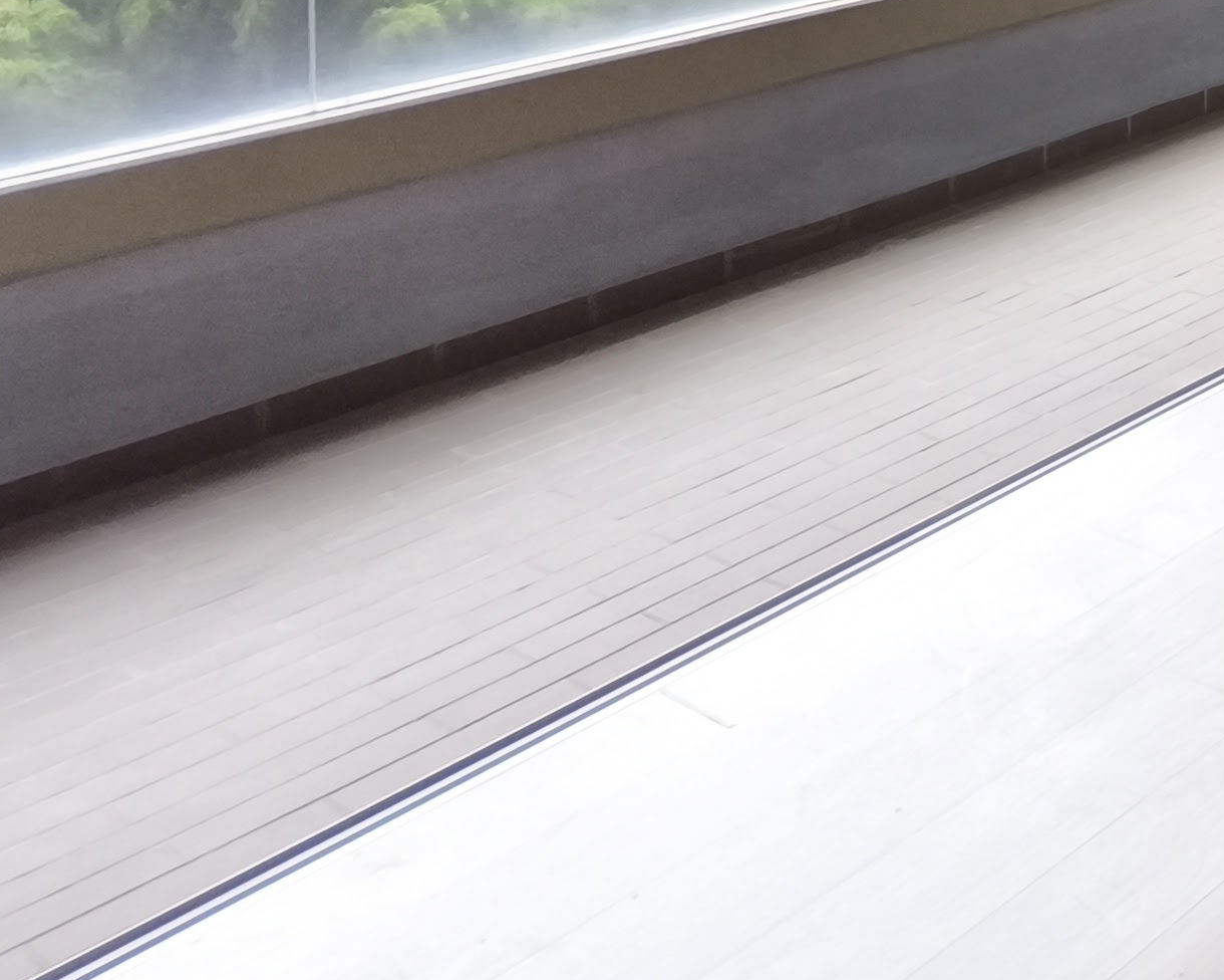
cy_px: -412
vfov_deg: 25.3
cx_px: 1918
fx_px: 1739
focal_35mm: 48
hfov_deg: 26.0
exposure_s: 1/120
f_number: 2.2
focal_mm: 1.91
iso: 64
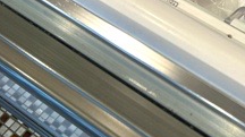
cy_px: -114
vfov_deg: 10.7
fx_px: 681
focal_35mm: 105
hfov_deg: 18.4
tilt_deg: -48.1
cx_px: 354
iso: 40
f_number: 1.5
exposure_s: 1/155
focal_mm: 5.7
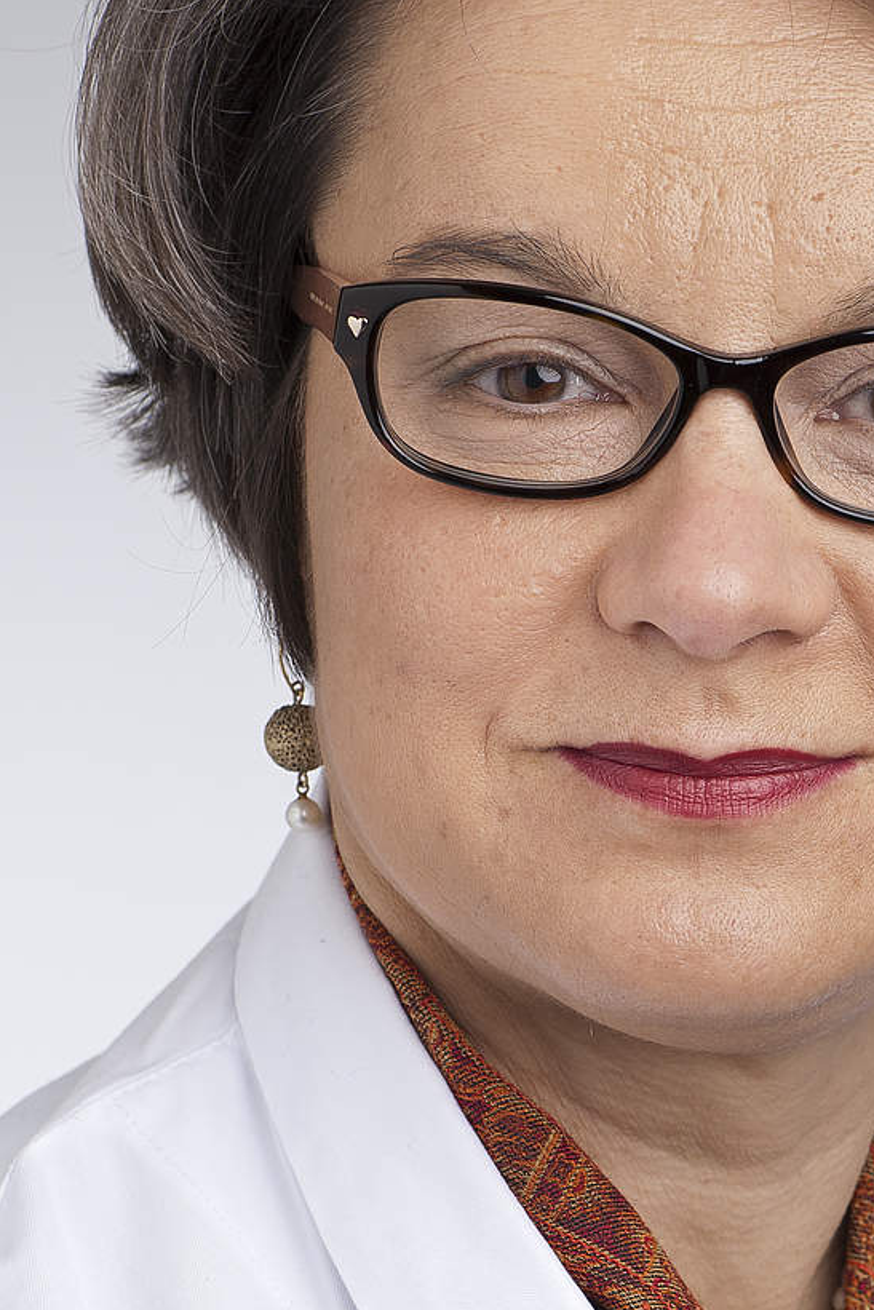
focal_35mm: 192
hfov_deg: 7.1
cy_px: 633
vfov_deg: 10.7
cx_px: 670
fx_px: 6989
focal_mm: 105
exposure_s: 1/200
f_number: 10
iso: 100
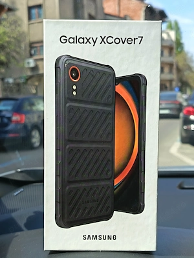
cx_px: 97
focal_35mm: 48
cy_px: 129
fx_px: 359
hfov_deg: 30.3
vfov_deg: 39.7
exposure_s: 1/310
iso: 100
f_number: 1.75
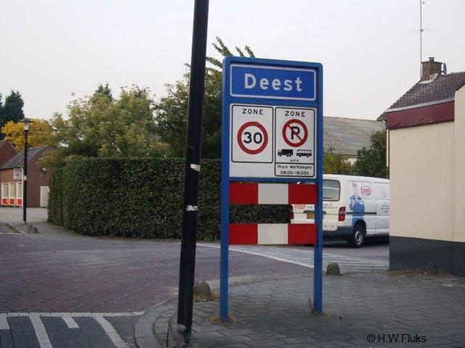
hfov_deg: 49.0
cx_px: 232
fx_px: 510
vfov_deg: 37.7
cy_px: 174
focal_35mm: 38
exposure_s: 1/80
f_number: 2.8
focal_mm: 7.9
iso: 100
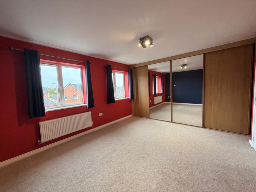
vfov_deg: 85.7
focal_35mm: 14
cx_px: 128
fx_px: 104
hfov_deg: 102.1
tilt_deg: -3.8
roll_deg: +2.3
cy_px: 96
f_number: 2.2
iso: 160
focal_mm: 2.22
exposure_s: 1/50
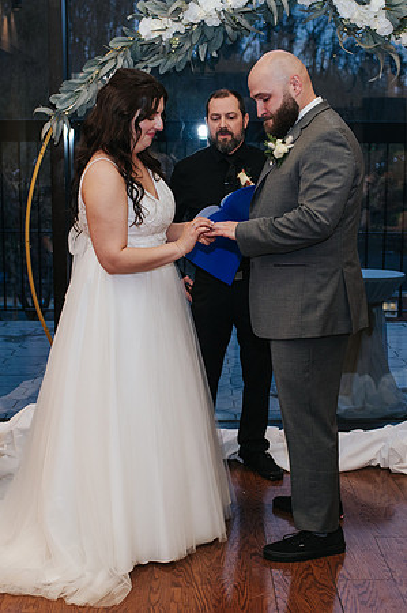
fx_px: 964
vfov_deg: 35.2
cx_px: 209
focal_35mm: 57
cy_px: 331
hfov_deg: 23.8
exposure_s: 1/200
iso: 800
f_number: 3.2
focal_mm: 35
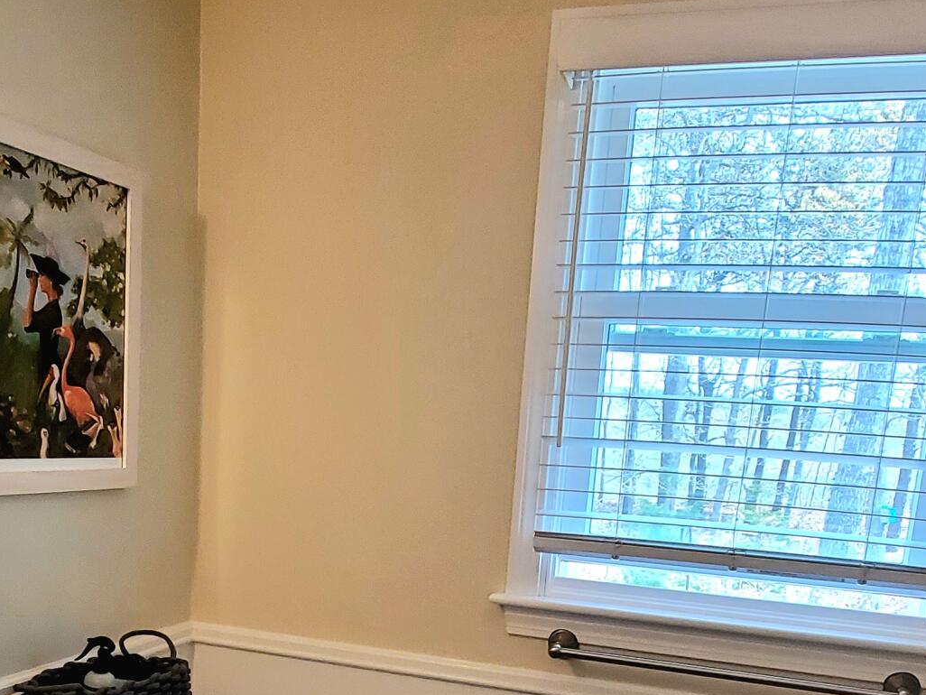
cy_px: 636
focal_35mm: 38
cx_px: 400
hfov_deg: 48.8
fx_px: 1017
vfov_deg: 35.3
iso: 100
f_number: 2.2
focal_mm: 1.8
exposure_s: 1/60.2
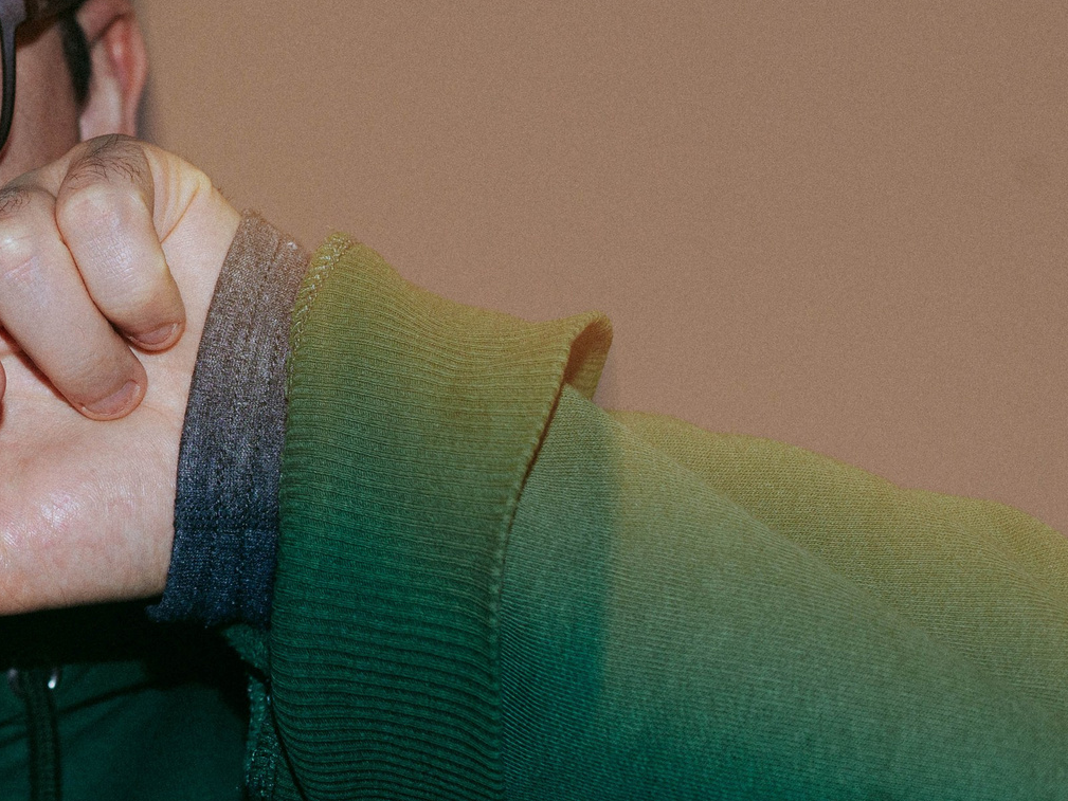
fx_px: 3764
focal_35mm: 122
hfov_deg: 15.5
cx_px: -264
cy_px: 10
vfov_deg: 12.0
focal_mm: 50
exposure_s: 1/15
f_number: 5
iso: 125
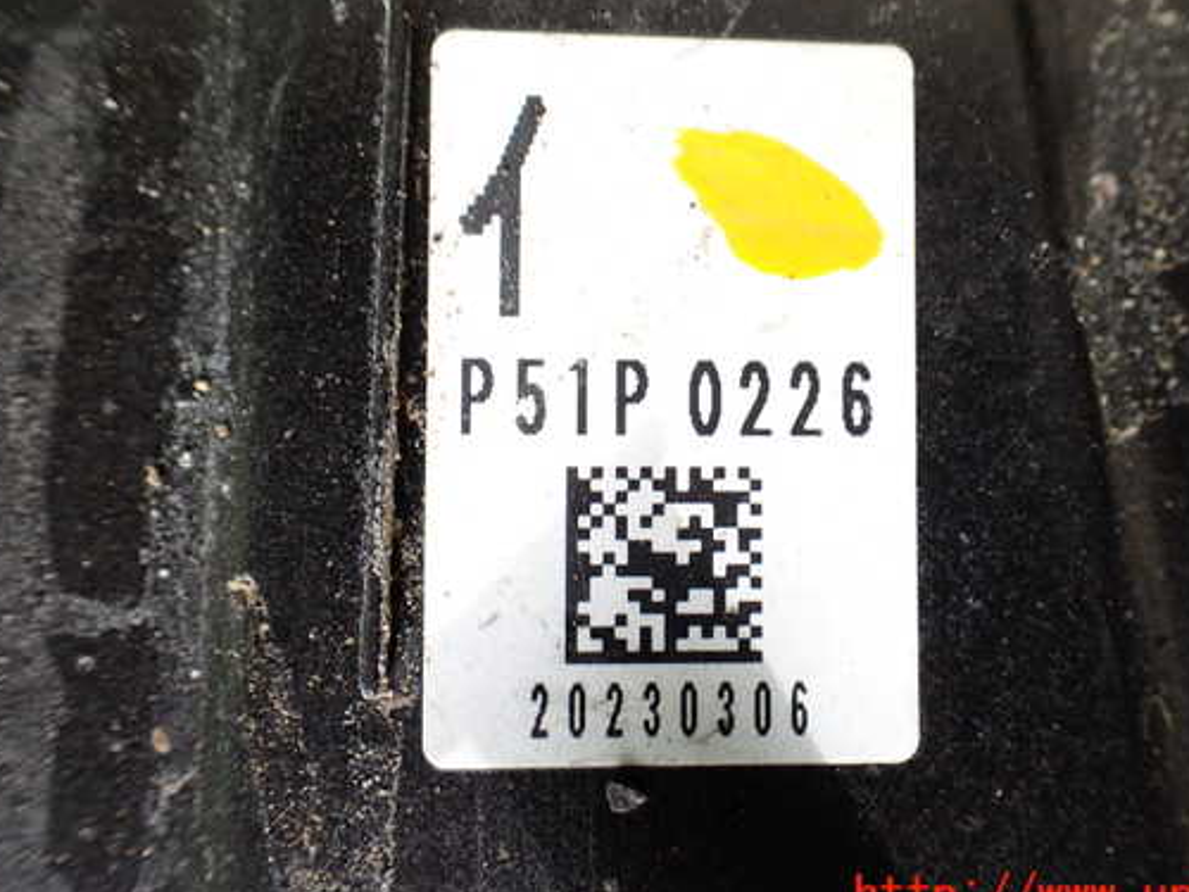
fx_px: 1237
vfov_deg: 39.6
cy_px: 392
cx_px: 678
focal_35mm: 36
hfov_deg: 51.2
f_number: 2.3
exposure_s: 1/125
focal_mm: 5.4
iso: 100
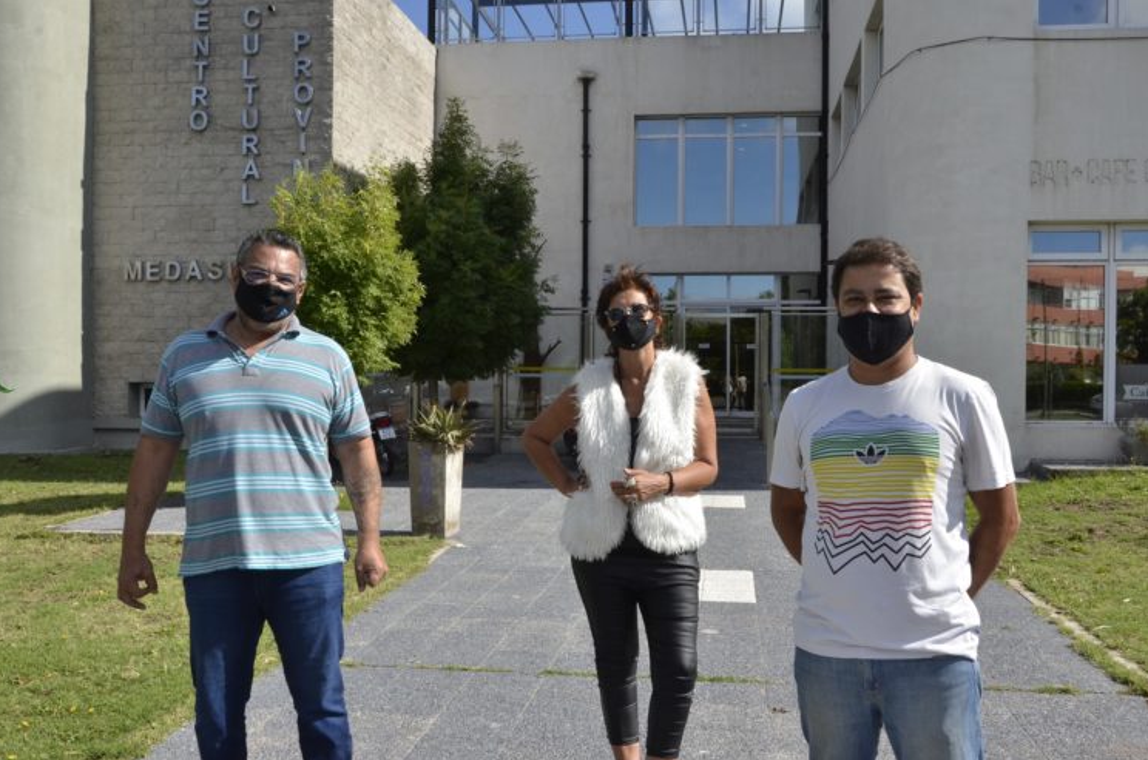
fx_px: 1035
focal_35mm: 33
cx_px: 586
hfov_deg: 58.0
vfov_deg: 40.4
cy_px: 391
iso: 800
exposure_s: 1/800
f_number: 14
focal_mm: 21
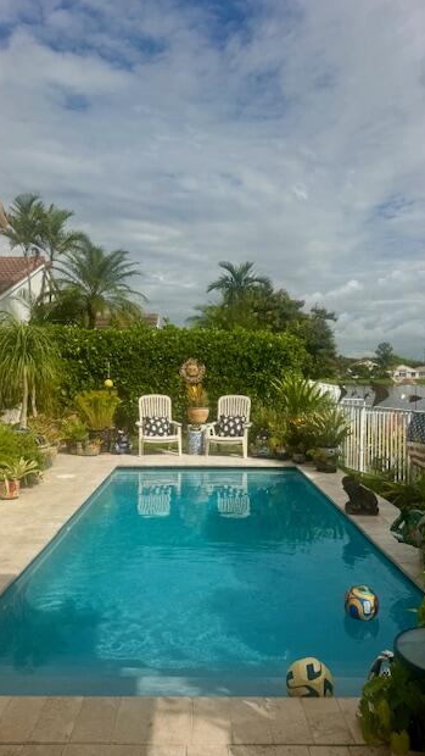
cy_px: 368
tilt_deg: +0.1
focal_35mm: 27
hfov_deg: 42.9
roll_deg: -0.3
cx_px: 208
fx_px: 541
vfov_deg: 69.8
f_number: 1.78
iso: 80
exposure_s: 1/9009
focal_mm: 6.76
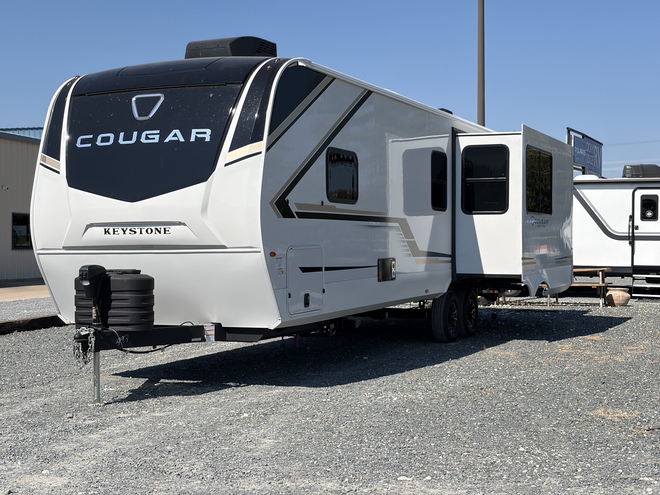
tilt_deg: +0.7
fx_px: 991
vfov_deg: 28.0
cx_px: 330
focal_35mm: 52
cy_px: 248
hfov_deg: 36.8
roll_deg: +0.5
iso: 40
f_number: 1.6
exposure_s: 1/4329
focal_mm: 5.96
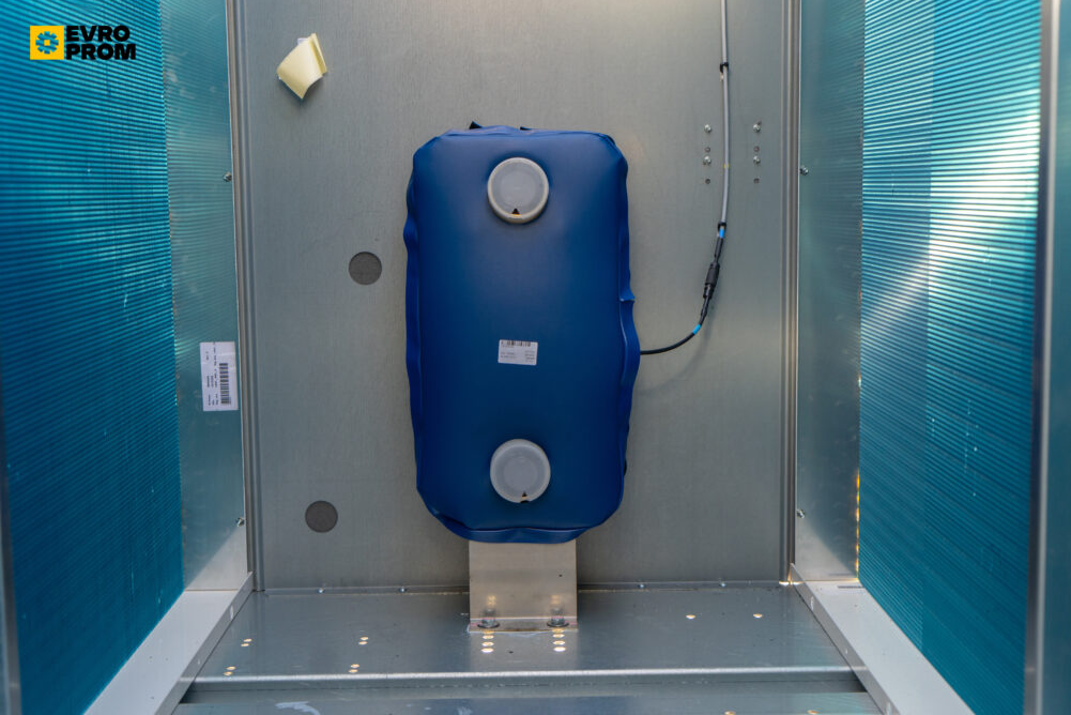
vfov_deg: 29.9
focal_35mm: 45
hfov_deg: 43.6
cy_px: 353
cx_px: 539
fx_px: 1339
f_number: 4
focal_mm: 44
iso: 500
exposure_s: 1/60
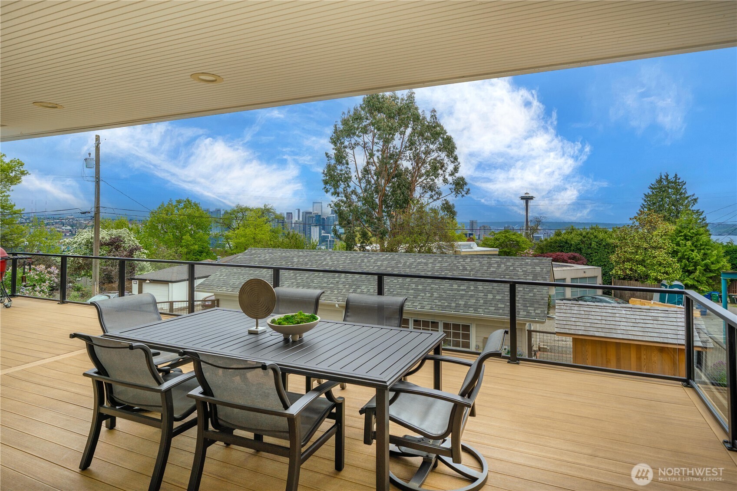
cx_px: 368
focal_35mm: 18
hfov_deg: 90.0
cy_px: 246
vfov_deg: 67.4
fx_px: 368
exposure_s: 1/200
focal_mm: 18
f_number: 7.1
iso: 100
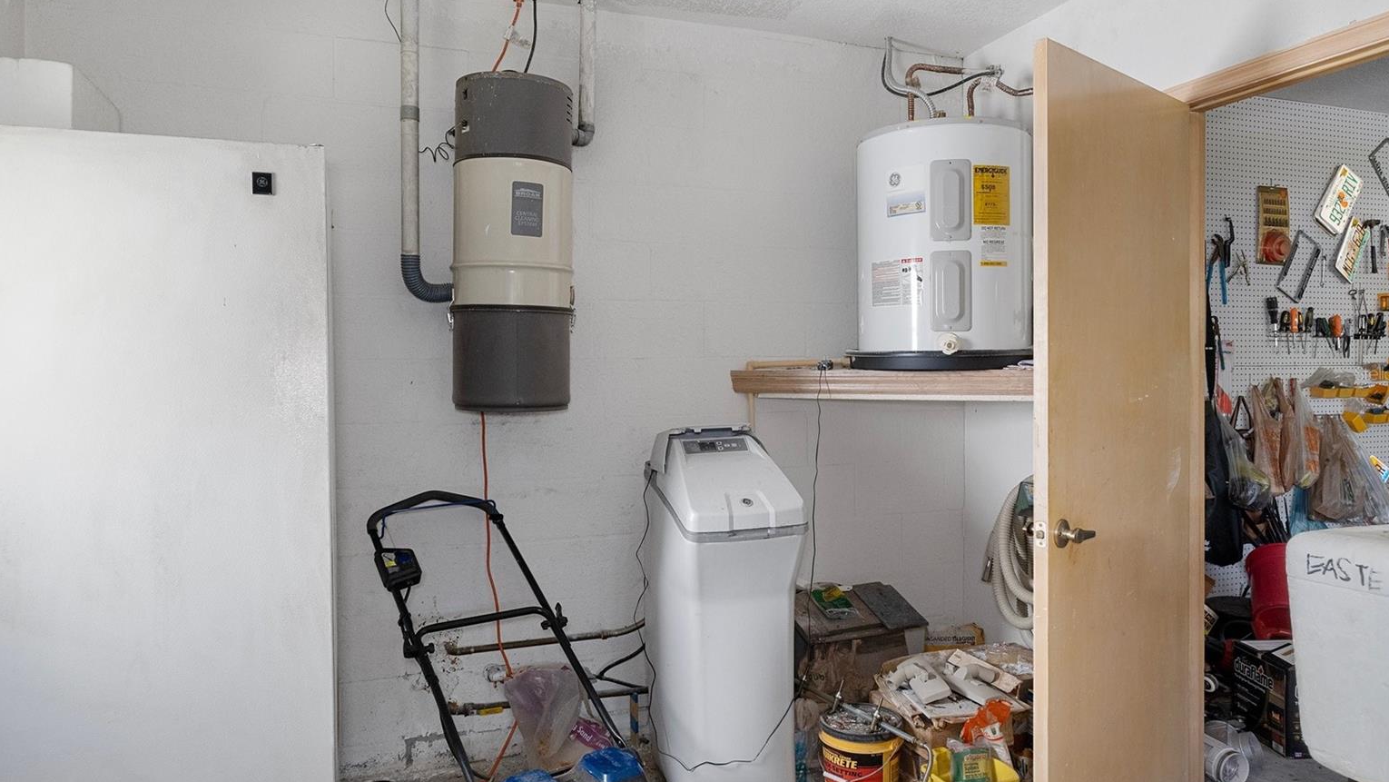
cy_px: 373
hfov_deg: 78.7
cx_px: 709
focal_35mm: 23
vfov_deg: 49.5
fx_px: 847
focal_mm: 14
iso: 640
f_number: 8
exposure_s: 1/1.67
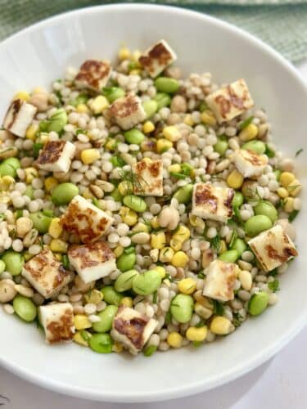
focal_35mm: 48
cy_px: 204
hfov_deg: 30.3
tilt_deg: -65.5
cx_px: 154
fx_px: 568
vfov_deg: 39.7
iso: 80
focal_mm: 6.86
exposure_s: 1/858
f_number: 1.78
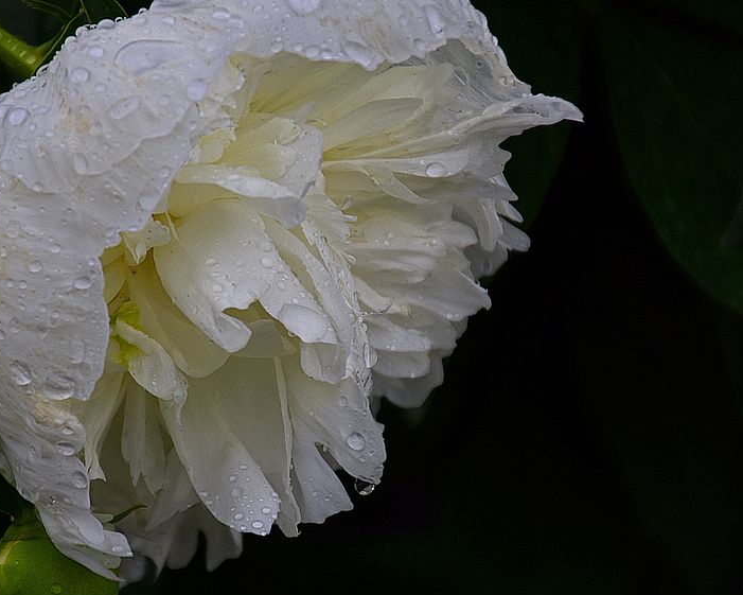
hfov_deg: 3.2
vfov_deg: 2.5
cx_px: 275
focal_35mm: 610
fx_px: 13416
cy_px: 296
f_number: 6.3
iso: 100
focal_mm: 270
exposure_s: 1/400
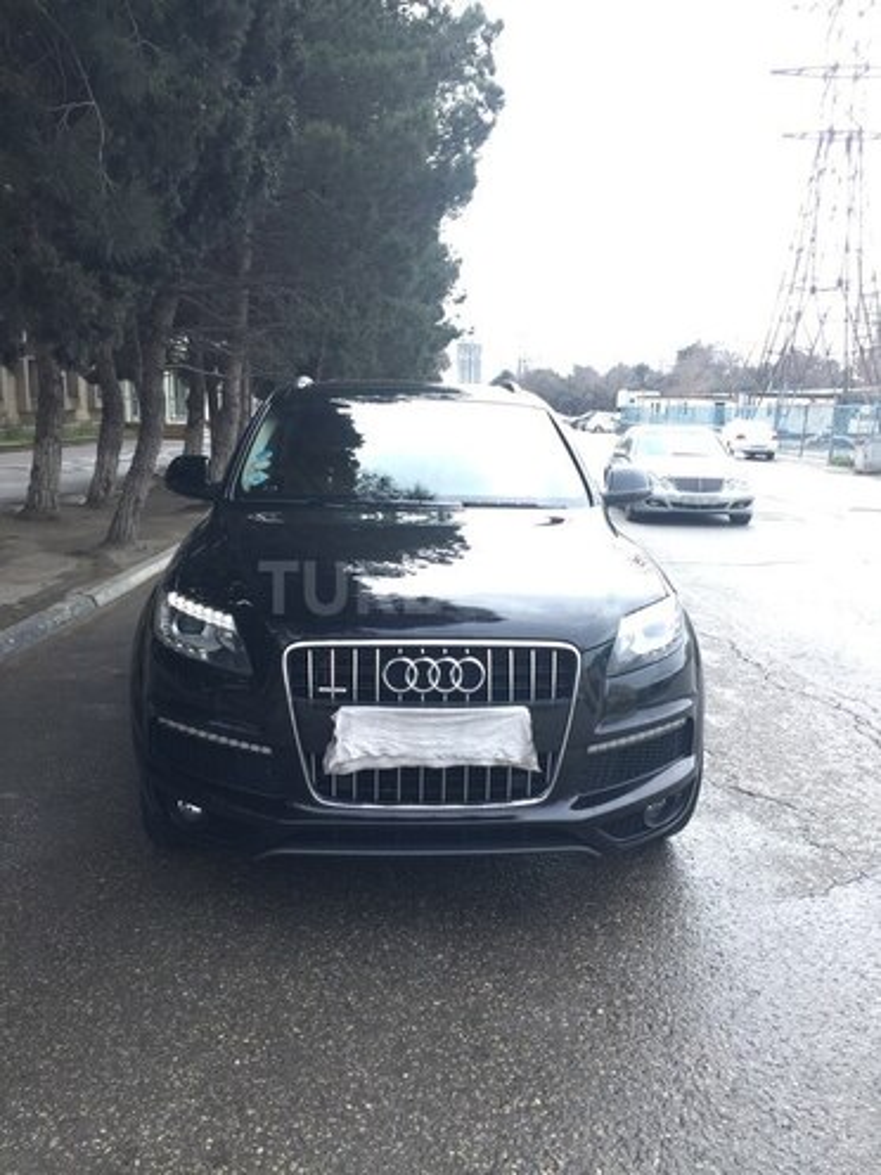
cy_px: 588
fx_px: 984
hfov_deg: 48.2
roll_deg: -1.4
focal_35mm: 29
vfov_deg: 61.7
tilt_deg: -9.3
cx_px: 440
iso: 32
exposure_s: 1/234
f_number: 2.2
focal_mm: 4.15
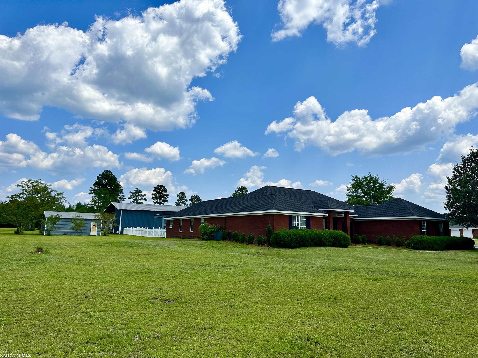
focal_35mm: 24
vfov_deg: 56.8
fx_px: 331
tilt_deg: +7.9
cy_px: 179
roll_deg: -1.0
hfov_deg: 71.6
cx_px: 239
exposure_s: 1/7576
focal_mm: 6.86
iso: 80
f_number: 1.78
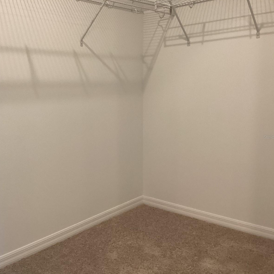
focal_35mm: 37
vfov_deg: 44.9
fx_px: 331
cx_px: 101
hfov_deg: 44.5
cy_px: 137
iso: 160
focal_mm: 3.3
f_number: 2.4
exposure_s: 1/60
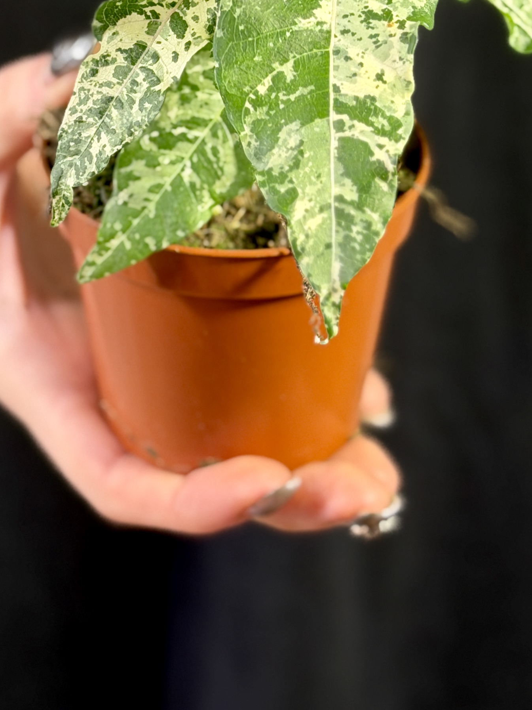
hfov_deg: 13.7
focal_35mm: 108
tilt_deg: -17.6
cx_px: 212
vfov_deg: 17.8
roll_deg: -1.6
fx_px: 2213
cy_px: 10
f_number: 1.78
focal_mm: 6.76
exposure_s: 1/60
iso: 125
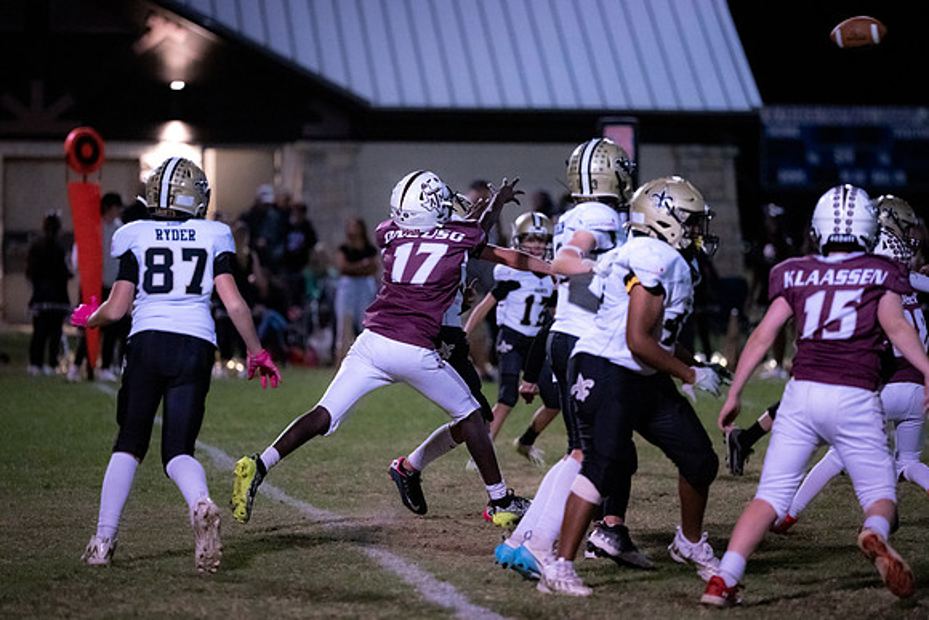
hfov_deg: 9.4
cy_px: 310
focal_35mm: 218
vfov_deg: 6.3
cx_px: 464
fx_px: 5639
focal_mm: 200
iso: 16000
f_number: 2.8
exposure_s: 1/1000
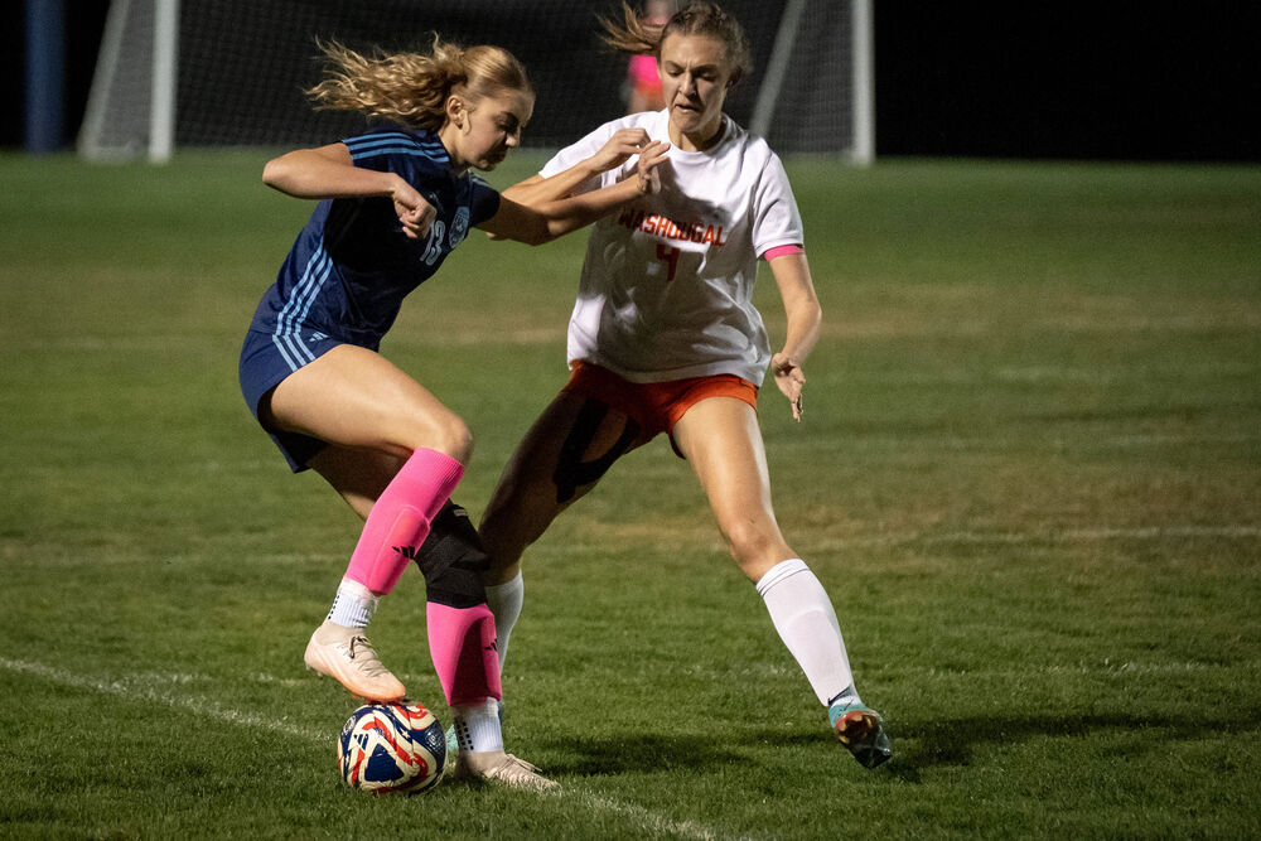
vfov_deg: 5.4
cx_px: 320
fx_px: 8854
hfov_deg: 8.1
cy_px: 427
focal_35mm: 253
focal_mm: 150
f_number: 2.8
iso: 10000
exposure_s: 1/2000
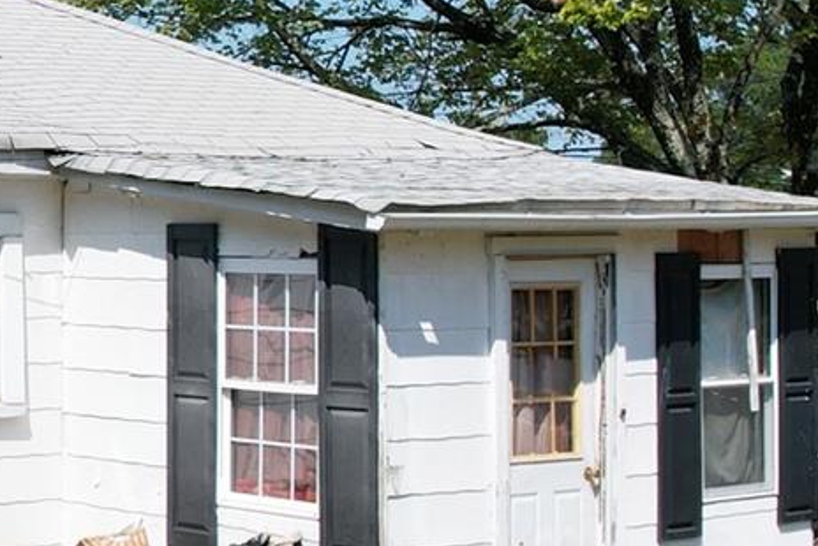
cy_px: 230
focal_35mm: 97
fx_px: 2205
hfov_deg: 18.8
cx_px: -365
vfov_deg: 14.1
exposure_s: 1/2500
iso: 150
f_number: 2.8
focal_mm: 8.38
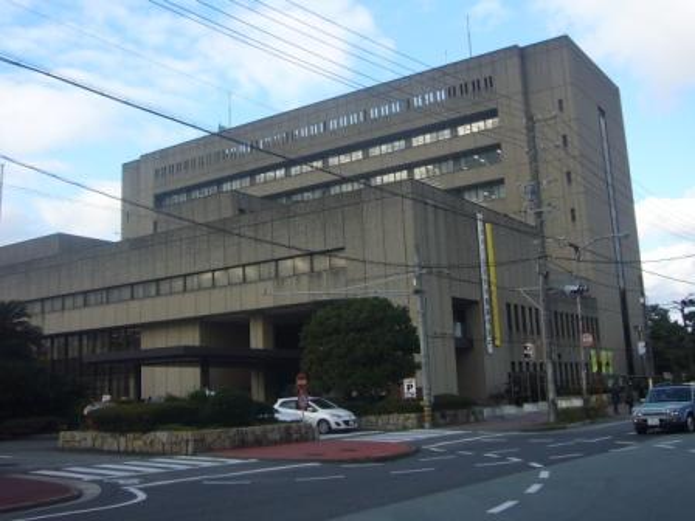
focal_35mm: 40
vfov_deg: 36.0
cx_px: 348
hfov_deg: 46.8
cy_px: 260
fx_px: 803
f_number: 2.8
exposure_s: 1/500
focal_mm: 4.7
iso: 80
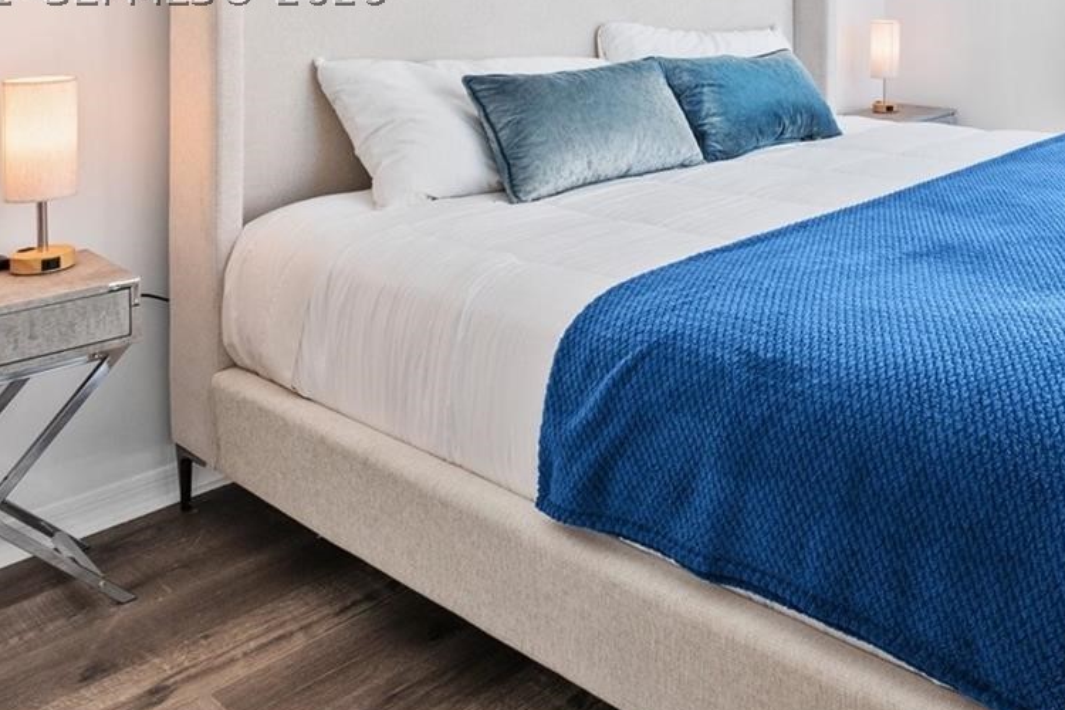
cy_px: -13
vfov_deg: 36.6
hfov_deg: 53.9
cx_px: 882
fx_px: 947
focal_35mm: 32
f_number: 8
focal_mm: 10
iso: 200
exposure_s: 1/30
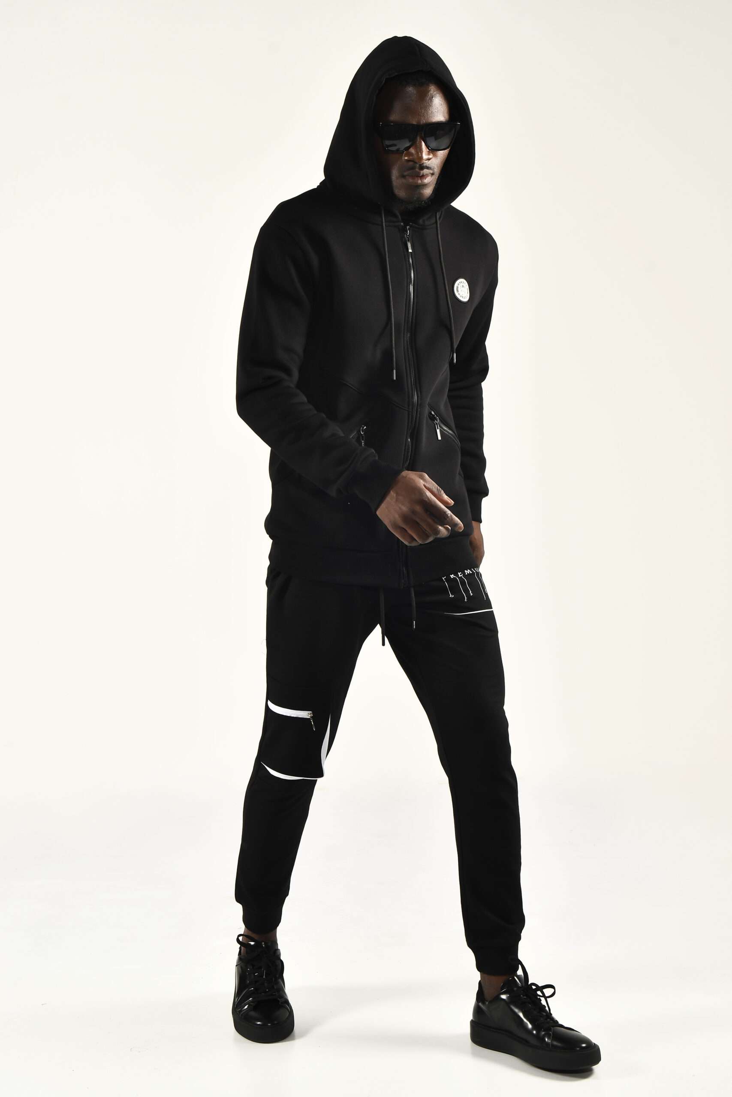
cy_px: 548
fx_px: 1555
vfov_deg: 38.9
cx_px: 366
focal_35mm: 51
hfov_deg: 26.5
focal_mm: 34
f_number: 9
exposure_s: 1/125
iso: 160
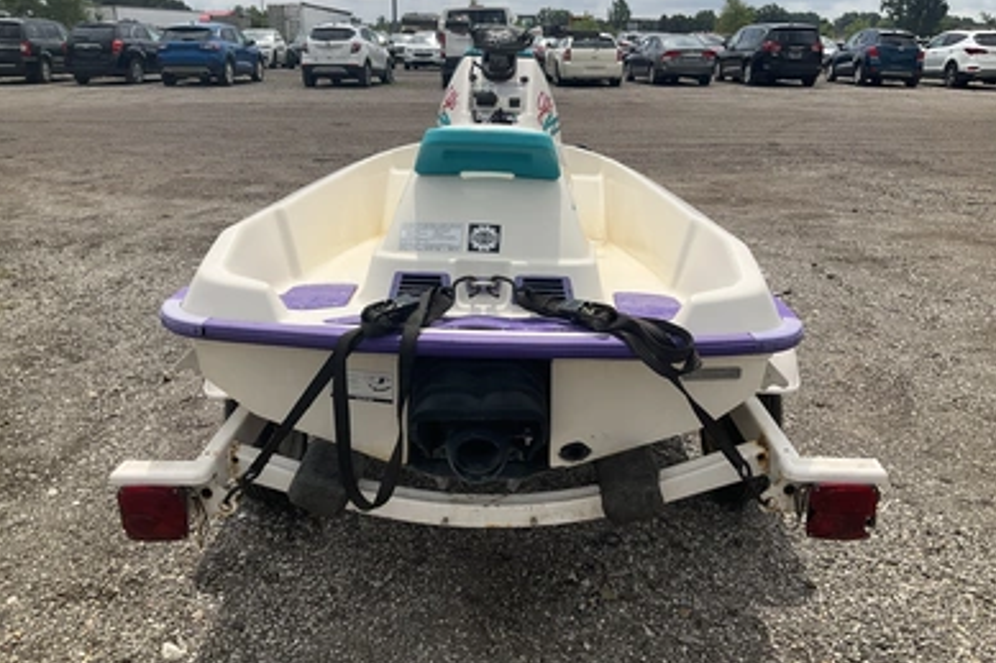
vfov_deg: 42.3
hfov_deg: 60.3
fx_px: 857
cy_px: 323
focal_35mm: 31
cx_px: 492
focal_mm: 3
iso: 25
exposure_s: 1/3322
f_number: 1.8
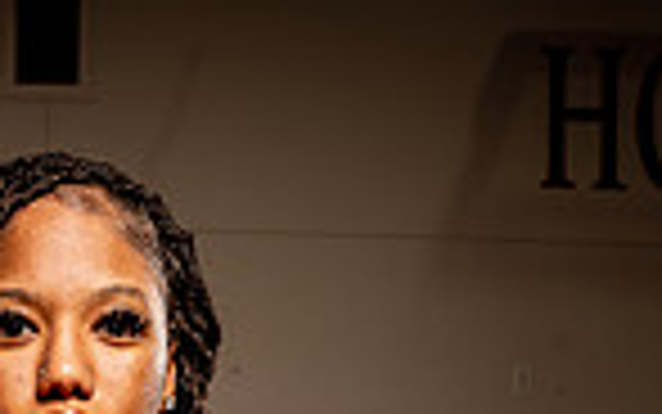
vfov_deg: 13.5
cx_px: 63
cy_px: 940
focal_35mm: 75
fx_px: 1354
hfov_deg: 26.5
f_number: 7.1
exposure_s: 1/250
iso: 100
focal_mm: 24
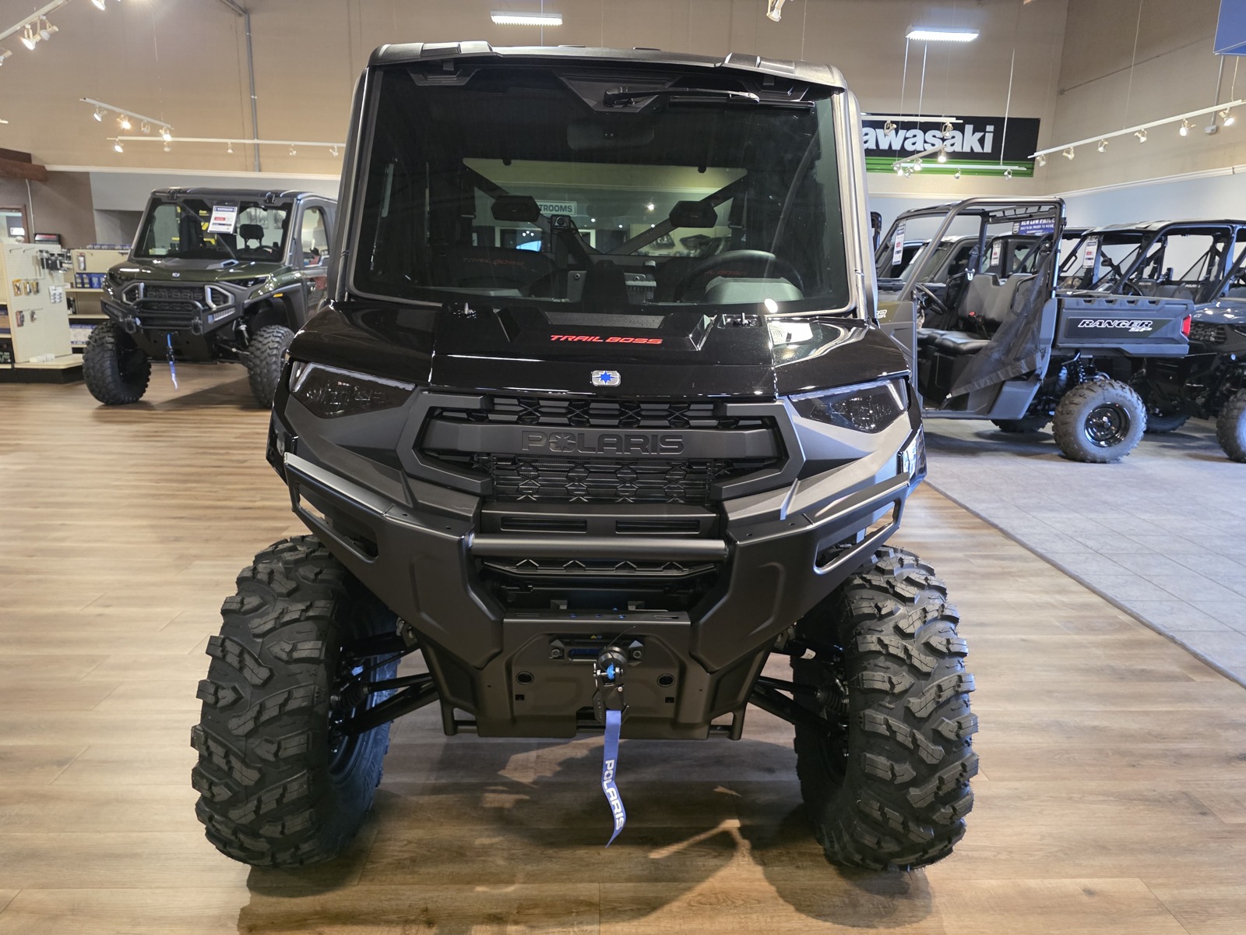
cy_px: 468
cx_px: 623
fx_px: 828
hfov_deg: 73.9
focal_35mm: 23
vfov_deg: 58.9
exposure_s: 1/120
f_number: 1.7
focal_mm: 6.3
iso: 1600
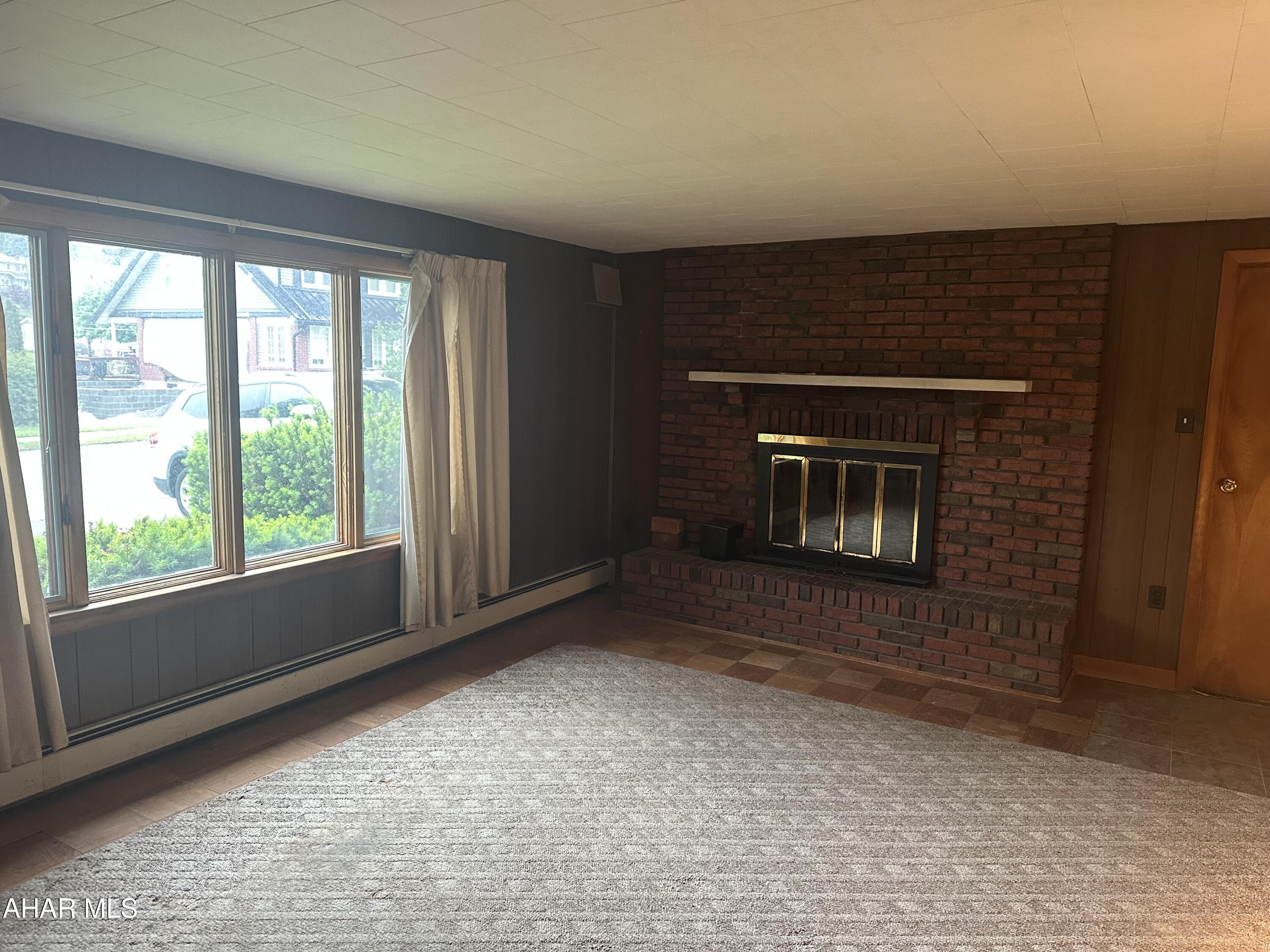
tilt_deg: -6.0
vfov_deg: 56.8
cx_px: 635
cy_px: 476
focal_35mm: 24
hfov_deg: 71.6
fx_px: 881
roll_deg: -1.7
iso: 400
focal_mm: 6.86
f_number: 1.78
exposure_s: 1/60
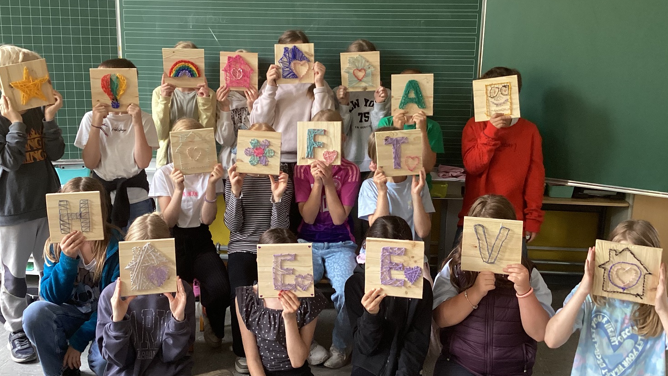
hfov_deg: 54.0
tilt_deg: -13.4
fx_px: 656
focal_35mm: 37
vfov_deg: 32.0
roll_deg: -1.3
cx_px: 313
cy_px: 183
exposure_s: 1/60
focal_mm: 3.3
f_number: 2.4
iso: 250
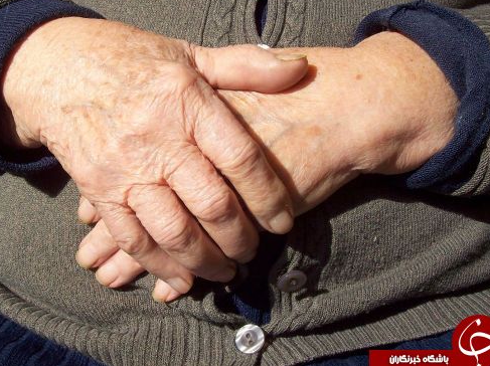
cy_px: 153
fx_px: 749
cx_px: 218
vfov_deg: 27.4
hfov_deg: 36.2
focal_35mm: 53
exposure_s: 1/345
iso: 80
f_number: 5.4
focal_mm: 7.6
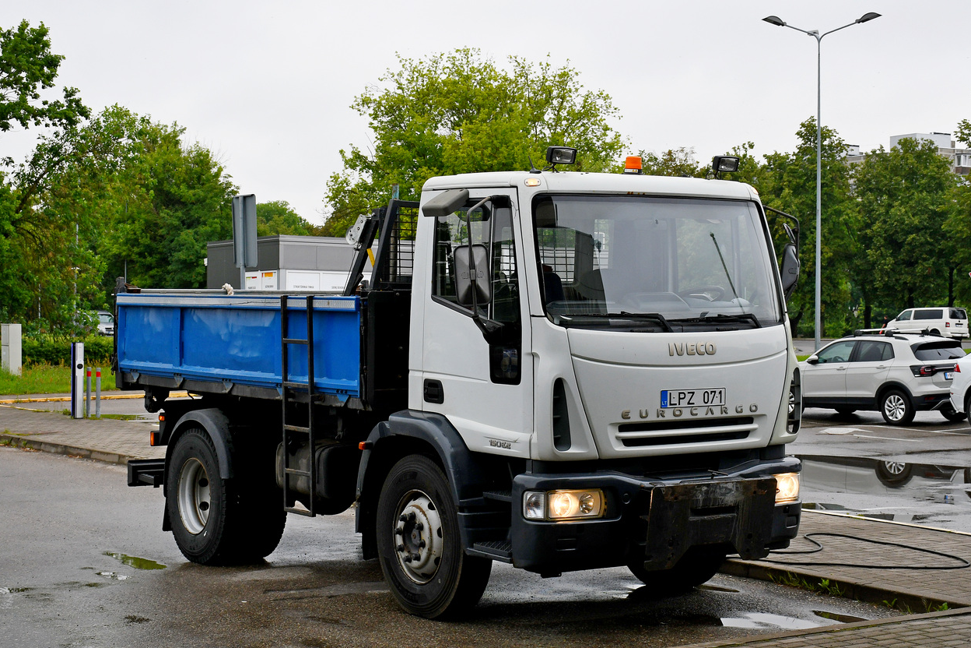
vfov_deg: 27.0
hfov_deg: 39.6
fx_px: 1349
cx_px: 490
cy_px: 325
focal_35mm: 50
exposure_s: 1/250
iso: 320
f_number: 6.3
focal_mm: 32
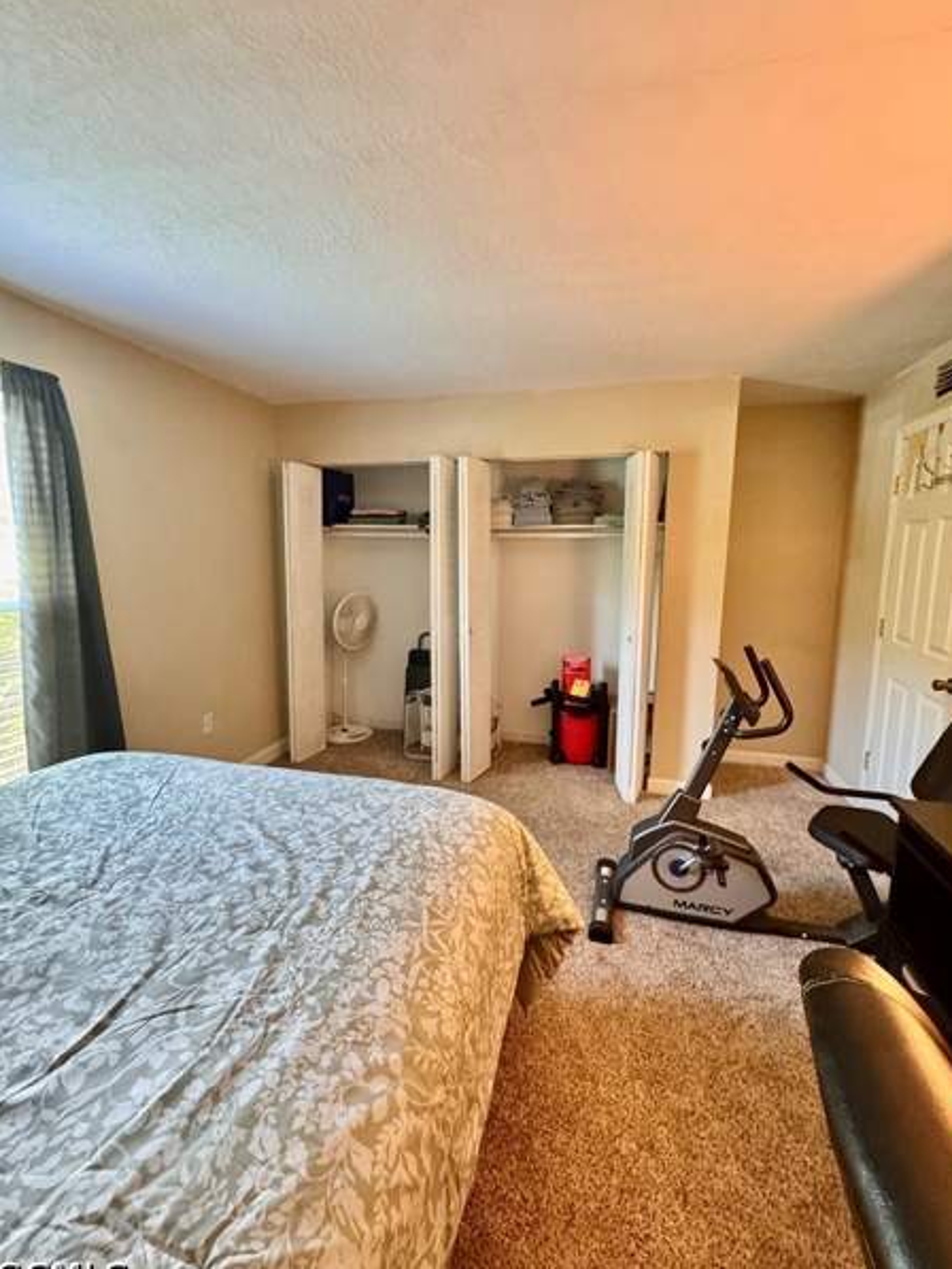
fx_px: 550
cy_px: 627
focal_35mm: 15
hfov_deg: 81.8
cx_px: 472
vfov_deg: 98.2
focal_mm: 2.22
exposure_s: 1/60
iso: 1000
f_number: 2.2
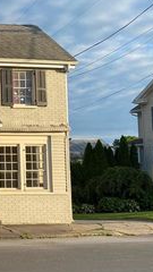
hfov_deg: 17.1
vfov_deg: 35.4
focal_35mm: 59
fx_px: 426
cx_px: -113
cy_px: 129
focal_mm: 4.25
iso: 32
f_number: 1.8
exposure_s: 1/1193
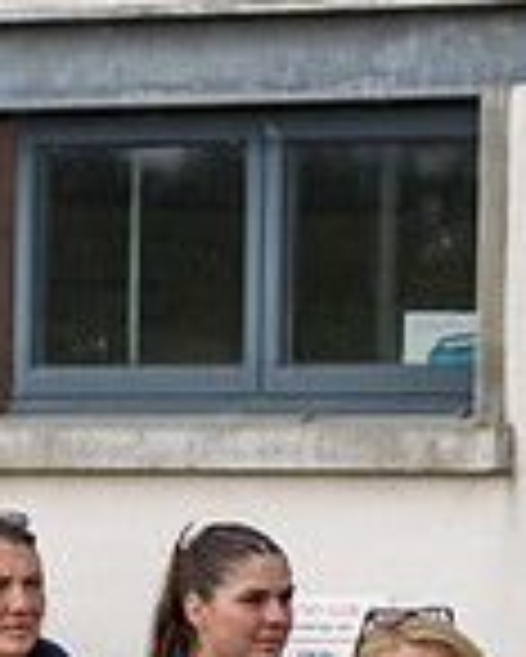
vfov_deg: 2.2
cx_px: -207
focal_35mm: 864
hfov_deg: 1.8
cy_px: 860
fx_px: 16795
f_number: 2.8
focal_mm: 155
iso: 250
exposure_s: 1/3200
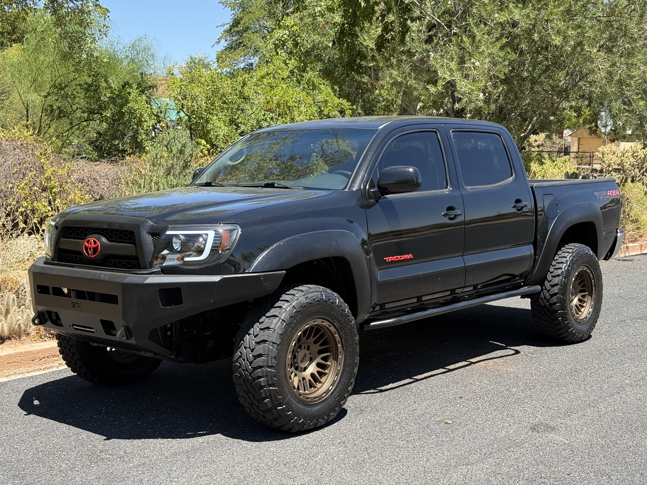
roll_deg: +1.0
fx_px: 897
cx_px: 324
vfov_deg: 30.3
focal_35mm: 48
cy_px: 242
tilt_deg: -6.7
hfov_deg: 39.7
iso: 100
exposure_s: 1/1642
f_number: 1.78
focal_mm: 6.76
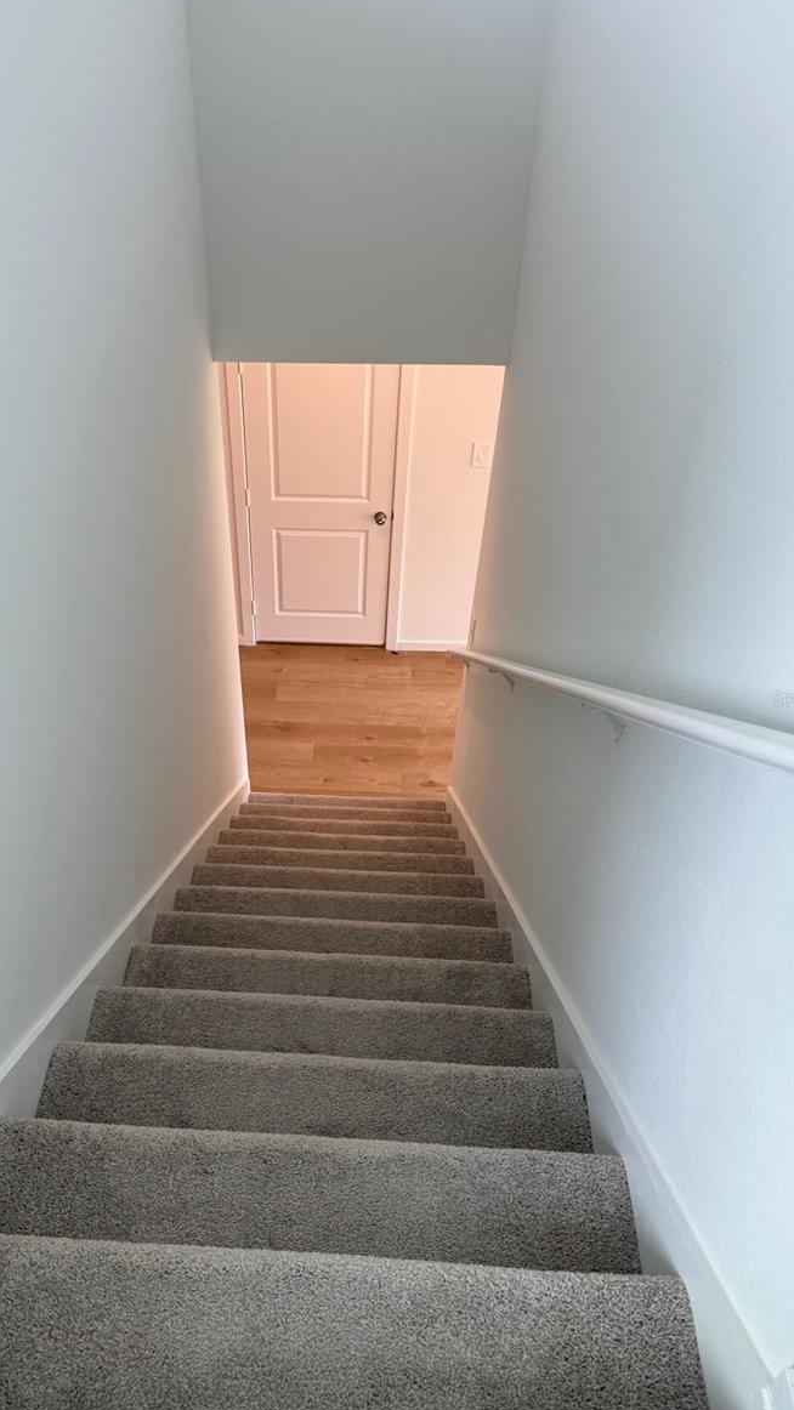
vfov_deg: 69.9
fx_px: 1010
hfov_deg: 42.7
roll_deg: +4.2
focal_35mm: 27
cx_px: 312
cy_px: 698
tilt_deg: -38.6
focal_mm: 6.76
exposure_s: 1/121
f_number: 1.78
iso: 64
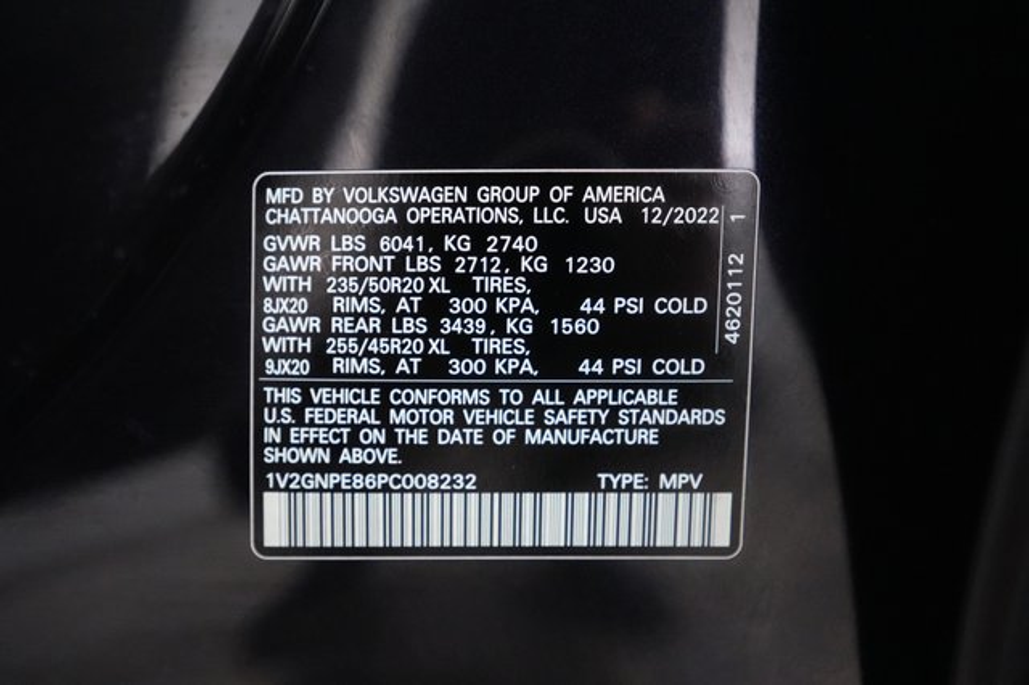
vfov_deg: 46.4
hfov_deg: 65.5
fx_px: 800
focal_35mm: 28
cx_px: 514
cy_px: 342
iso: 12800
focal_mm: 28
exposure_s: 1/200
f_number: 2.8
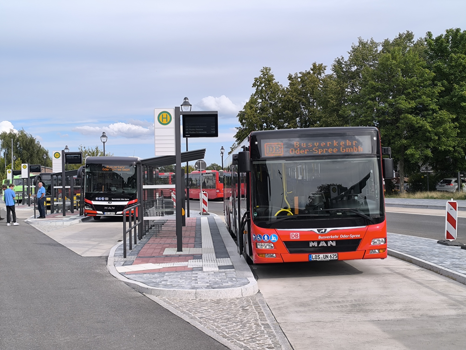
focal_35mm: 46
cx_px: 233
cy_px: 175
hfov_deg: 41.2
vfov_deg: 31.5
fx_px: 619
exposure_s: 1/658
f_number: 1.65
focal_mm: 6.14
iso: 50
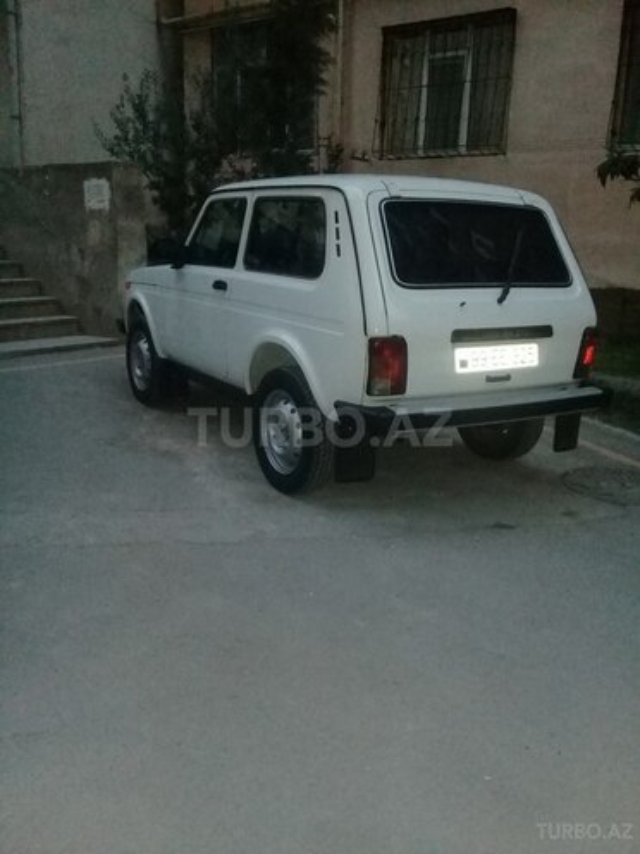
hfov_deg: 45.4
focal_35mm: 31
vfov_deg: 58.4
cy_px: 427
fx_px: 764
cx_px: 320
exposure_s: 1/17
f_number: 2.2
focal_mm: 3.3
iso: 640
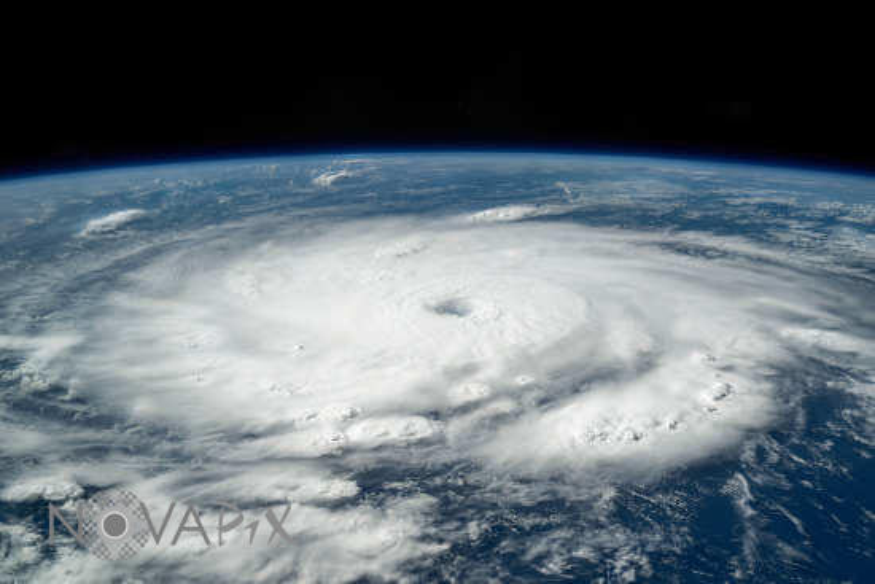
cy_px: 292
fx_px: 1118
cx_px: 438
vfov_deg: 29.3
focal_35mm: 46
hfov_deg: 42.7
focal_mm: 46
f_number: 13
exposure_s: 1/1600
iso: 640
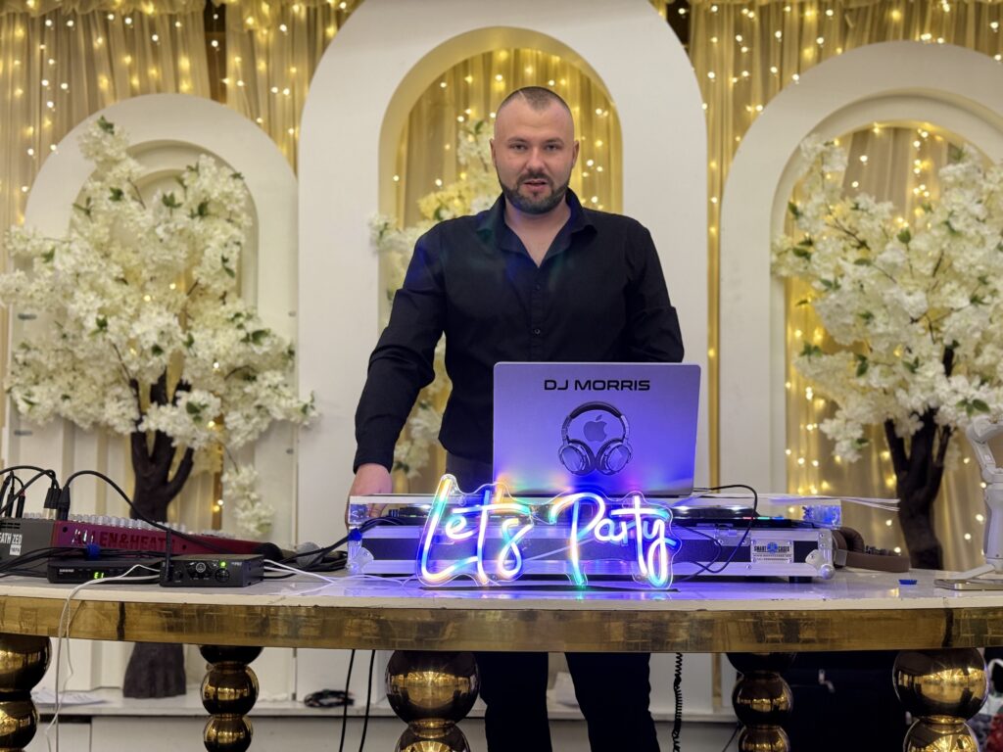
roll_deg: -0.8
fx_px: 1391
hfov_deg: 39.7
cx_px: 502
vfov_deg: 30.3
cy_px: 376
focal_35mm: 48
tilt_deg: +4.1
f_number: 1.78
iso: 200
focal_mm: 6.76
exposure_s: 1/33
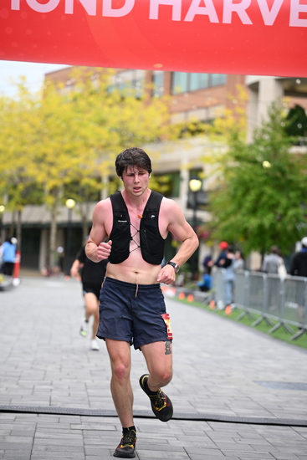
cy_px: 230
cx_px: 154
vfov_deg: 20.0
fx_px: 1304
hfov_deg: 13.4
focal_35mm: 102
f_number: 2.8
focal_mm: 102
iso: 640
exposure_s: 1/2000
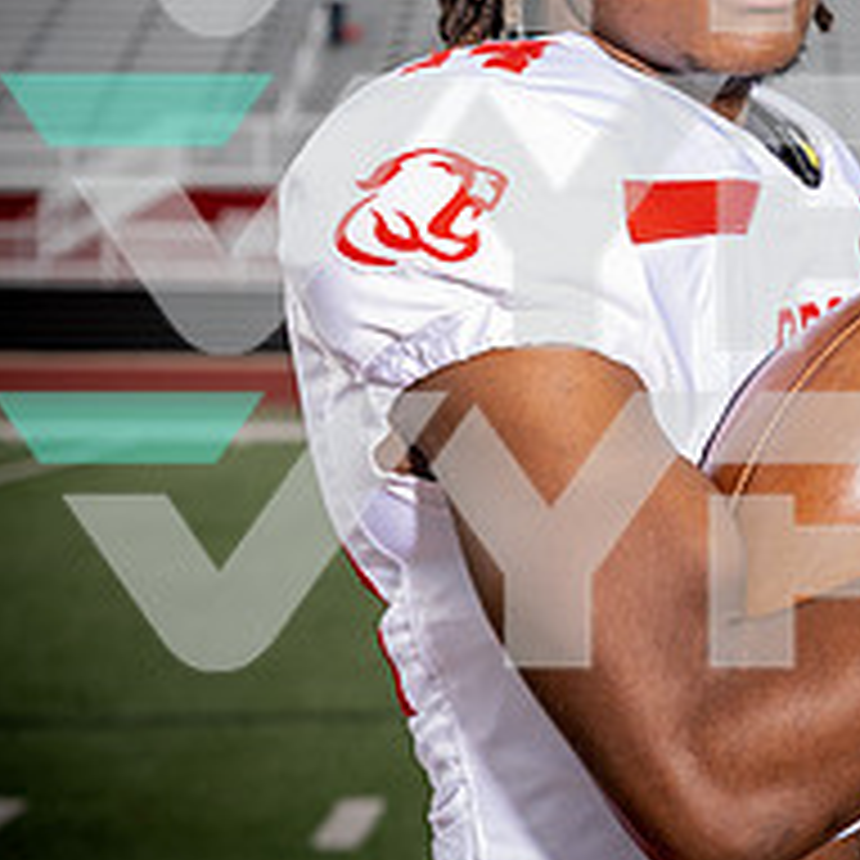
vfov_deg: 16.3
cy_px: 216
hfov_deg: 16.3
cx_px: 666
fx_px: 2979
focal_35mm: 106
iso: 200
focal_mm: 53
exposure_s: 1/1000
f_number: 4.5
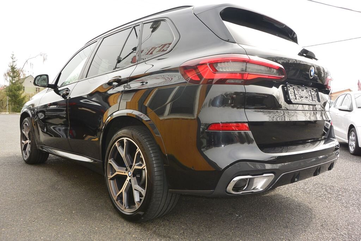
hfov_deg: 67.4
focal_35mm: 27
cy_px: 120
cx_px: 180
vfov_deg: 47.9
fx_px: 271
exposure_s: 1/250
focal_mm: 10
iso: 160
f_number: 5.6
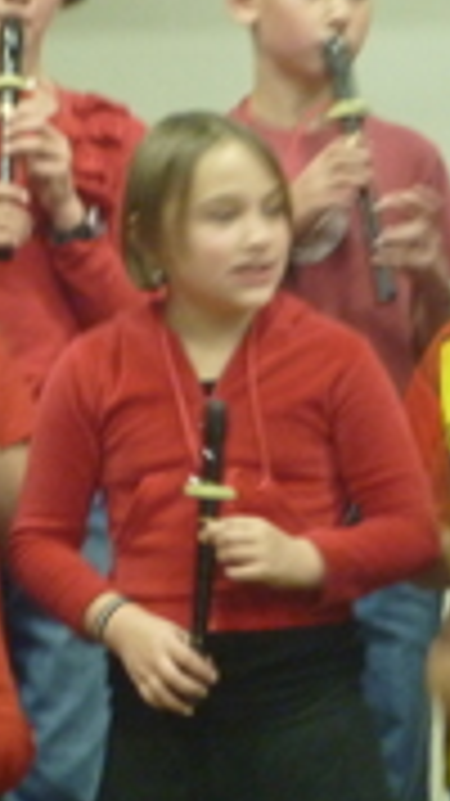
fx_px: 10935
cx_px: 36
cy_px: 166
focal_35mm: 515
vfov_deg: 4.2
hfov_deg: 2.4
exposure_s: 1/8
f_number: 4.6
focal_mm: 34.4
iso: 400
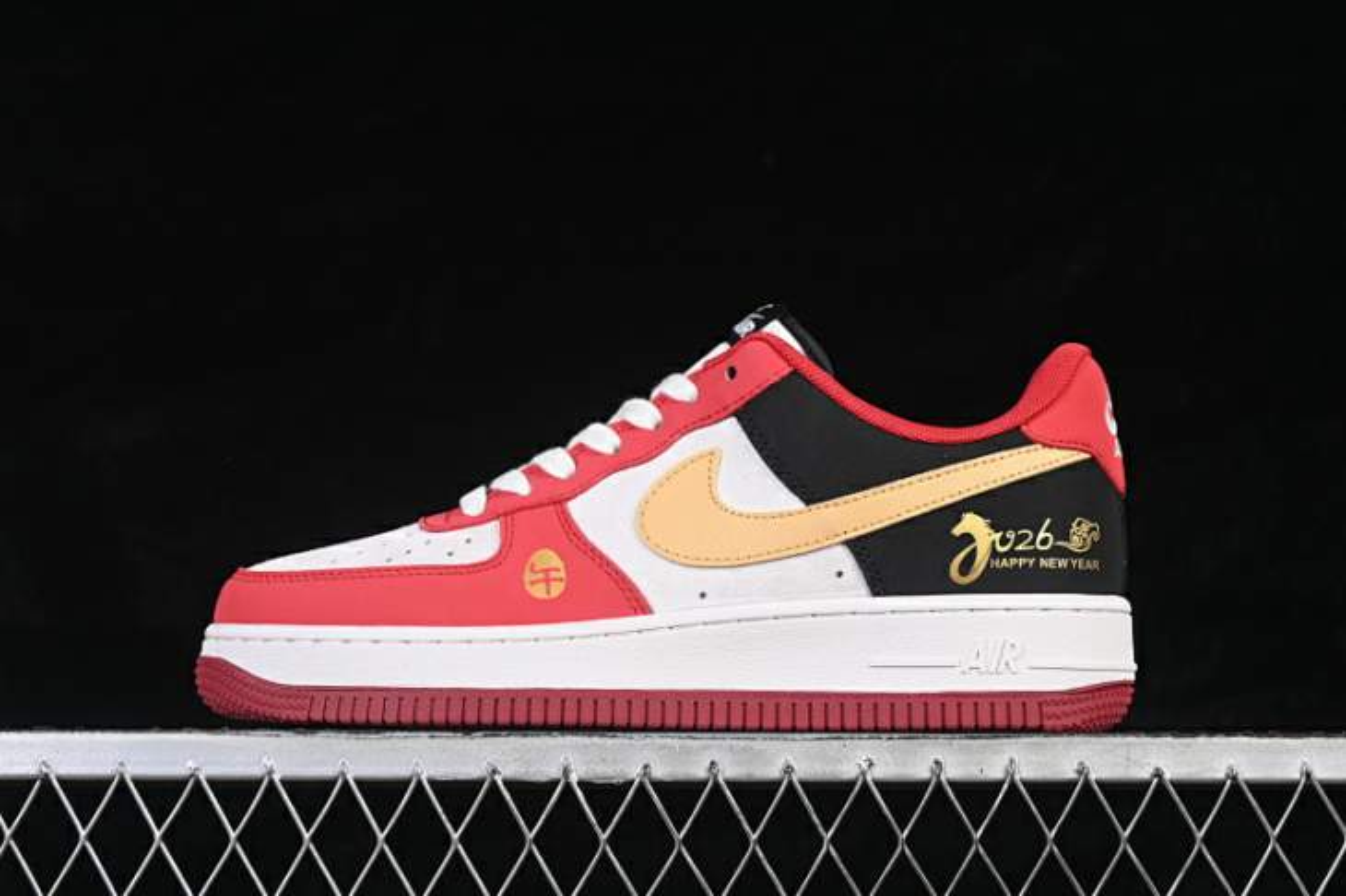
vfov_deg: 18.2
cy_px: 448
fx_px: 2803
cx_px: 673
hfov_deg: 27.0
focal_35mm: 75
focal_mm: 50
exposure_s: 1/60
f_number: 7.1
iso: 160
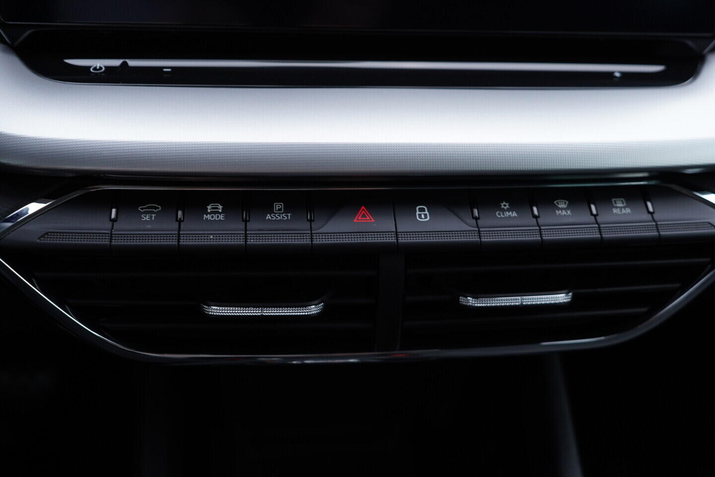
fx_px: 715
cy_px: 238
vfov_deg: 36.9
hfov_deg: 53.1
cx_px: 358
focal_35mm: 36
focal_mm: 24
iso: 160
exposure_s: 1/40
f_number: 2.8
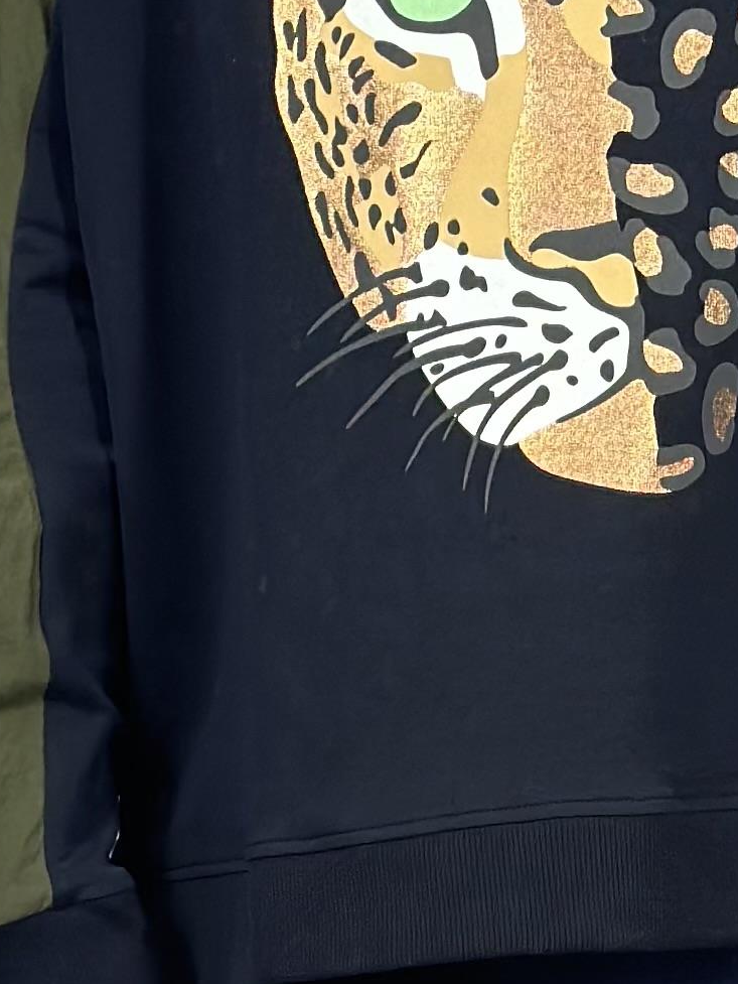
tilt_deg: -26.8
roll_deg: +0.0
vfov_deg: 10.0
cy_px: 287
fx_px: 5627
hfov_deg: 7.5
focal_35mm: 198
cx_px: 653
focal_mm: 6.86
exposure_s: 1/100
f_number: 1.78
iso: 125
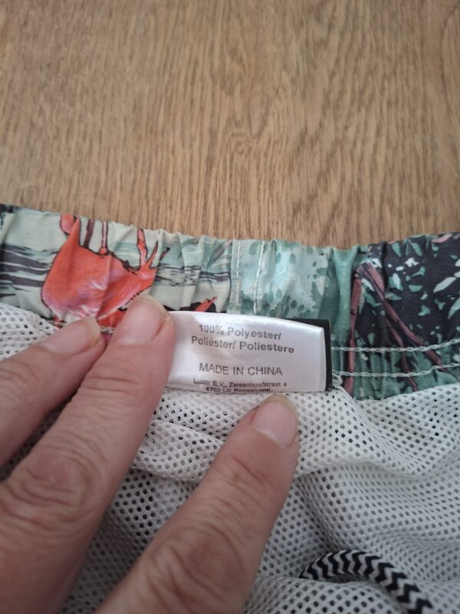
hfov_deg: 58.9
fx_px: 408
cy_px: 307
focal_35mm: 23
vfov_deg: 73.9
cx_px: 230
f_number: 1.8
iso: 400
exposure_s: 1/25
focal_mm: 5.54
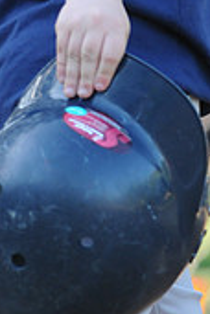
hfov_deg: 0.9
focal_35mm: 1526
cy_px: -134
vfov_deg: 1.4
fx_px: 13351
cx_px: 104
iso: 800
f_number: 4
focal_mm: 300
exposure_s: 1/500
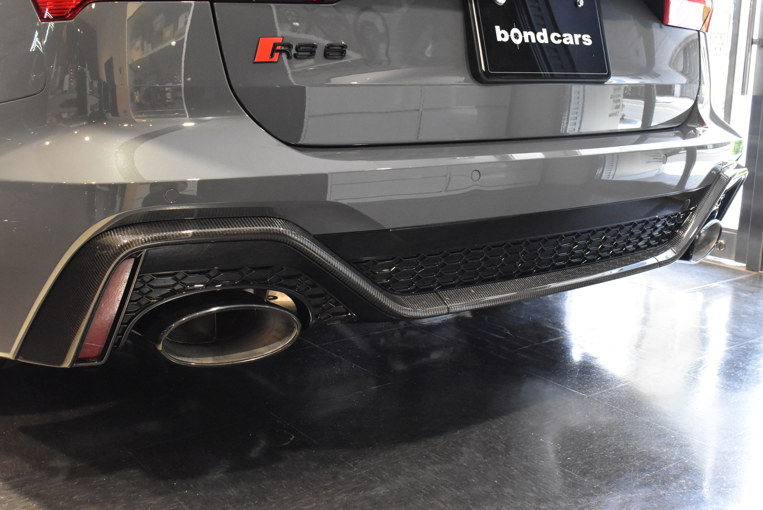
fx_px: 859
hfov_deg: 47.9
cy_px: 255
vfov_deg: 33.1
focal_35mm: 40
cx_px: 382
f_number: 8
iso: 4500
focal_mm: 27
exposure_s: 1/40
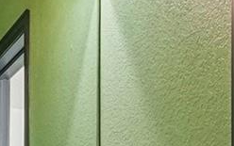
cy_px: 296
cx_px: 209
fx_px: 691
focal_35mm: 108
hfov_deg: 18.9
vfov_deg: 11.0
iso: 500
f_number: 8
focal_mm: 11
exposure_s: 1/20
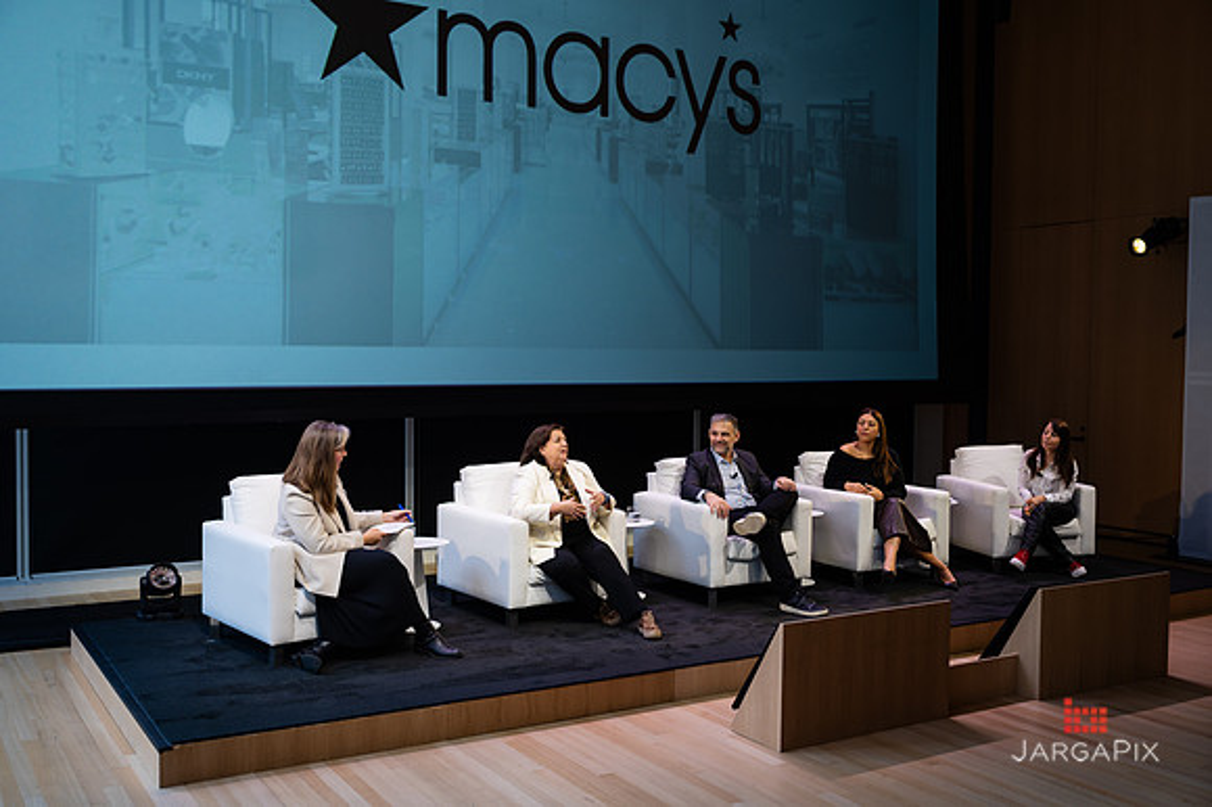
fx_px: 1184
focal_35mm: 35
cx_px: 602
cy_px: 392
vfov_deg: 37.6
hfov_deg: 54.2
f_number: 3.2
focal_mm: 34
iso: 125
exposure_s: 1/125
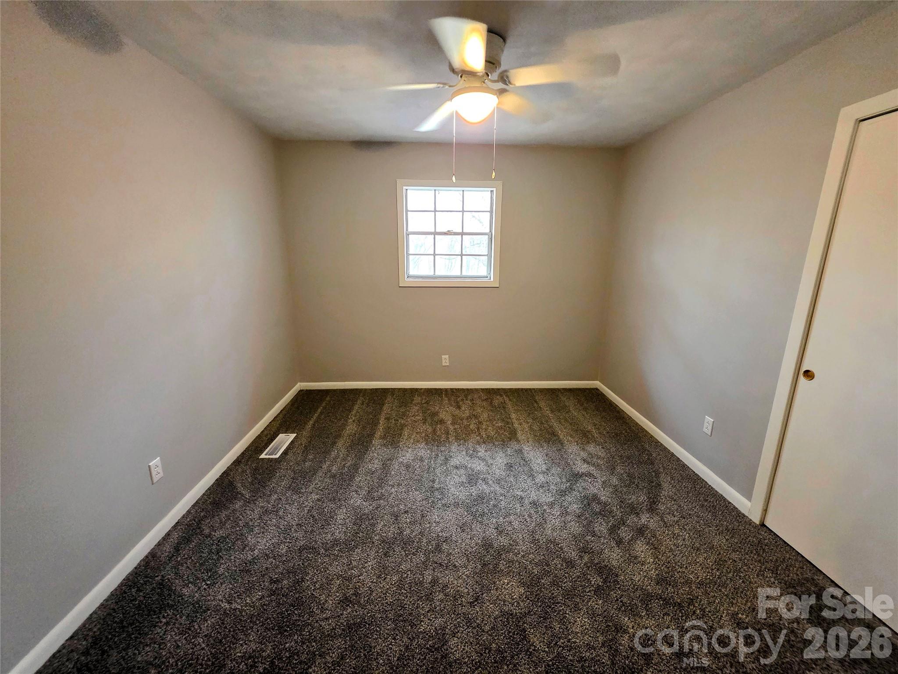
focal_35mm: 13
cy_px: 337
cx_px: 449
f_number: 1.9
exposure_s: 1/60
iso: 640
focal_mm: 2.2
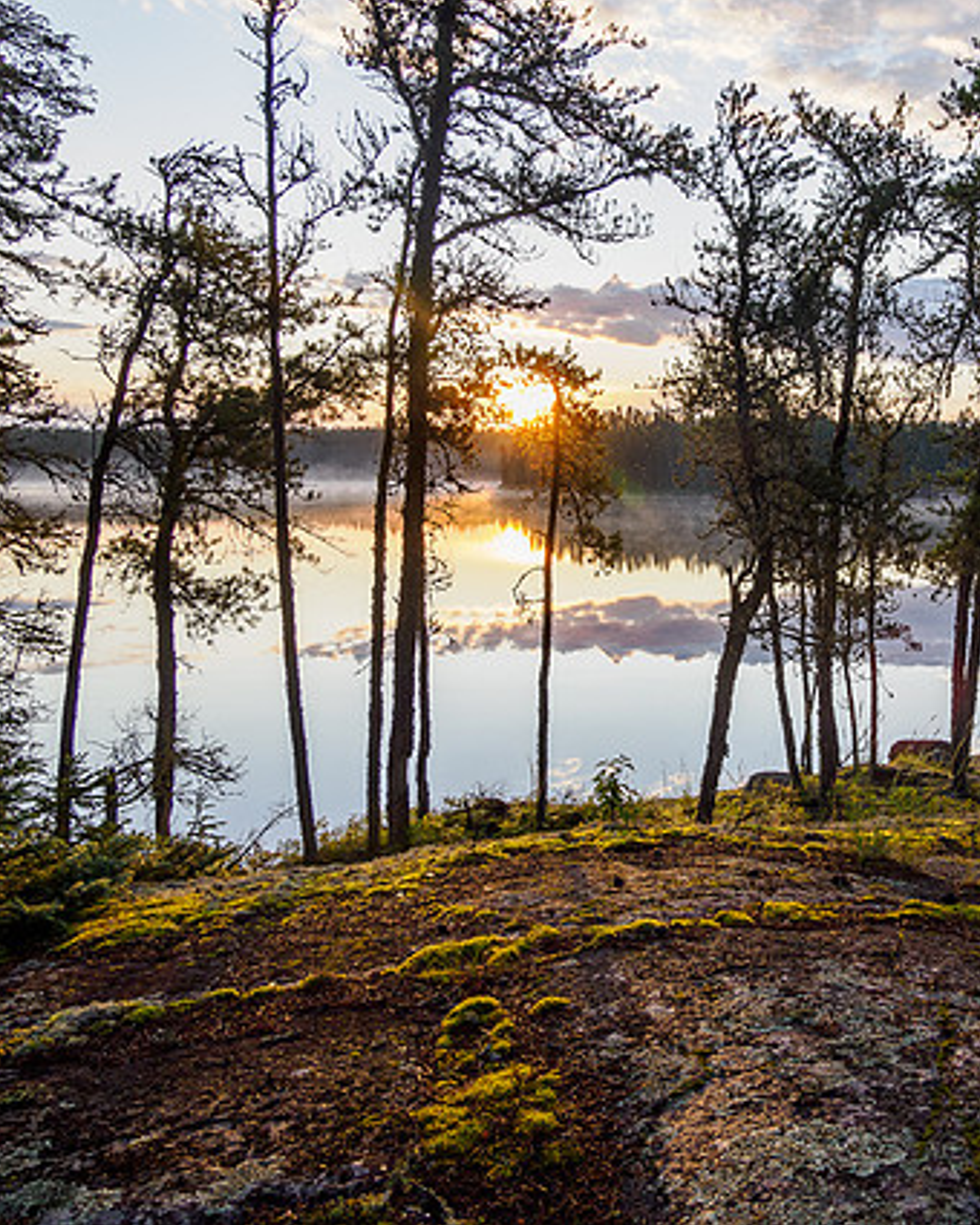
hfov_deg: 43.6
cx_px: 790
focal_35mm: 32
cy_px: 601
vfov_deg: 55.7
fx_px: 1160
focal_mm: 12
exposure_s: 1/80
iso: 200
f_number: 8
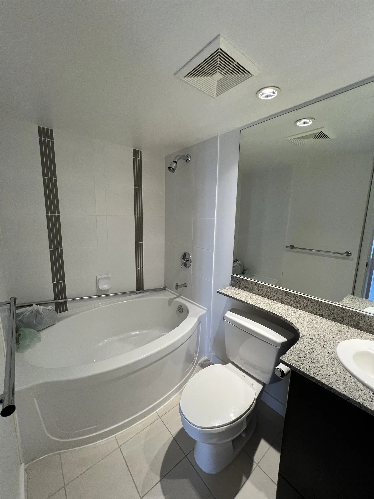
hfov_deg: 89.9
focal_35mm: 13
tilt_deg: -8.9
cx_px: 187
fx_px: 187
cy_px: 250
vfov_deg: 106.2
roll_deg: -0.5
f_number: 1.8
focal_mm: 1.57
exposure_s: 1/60
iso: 160
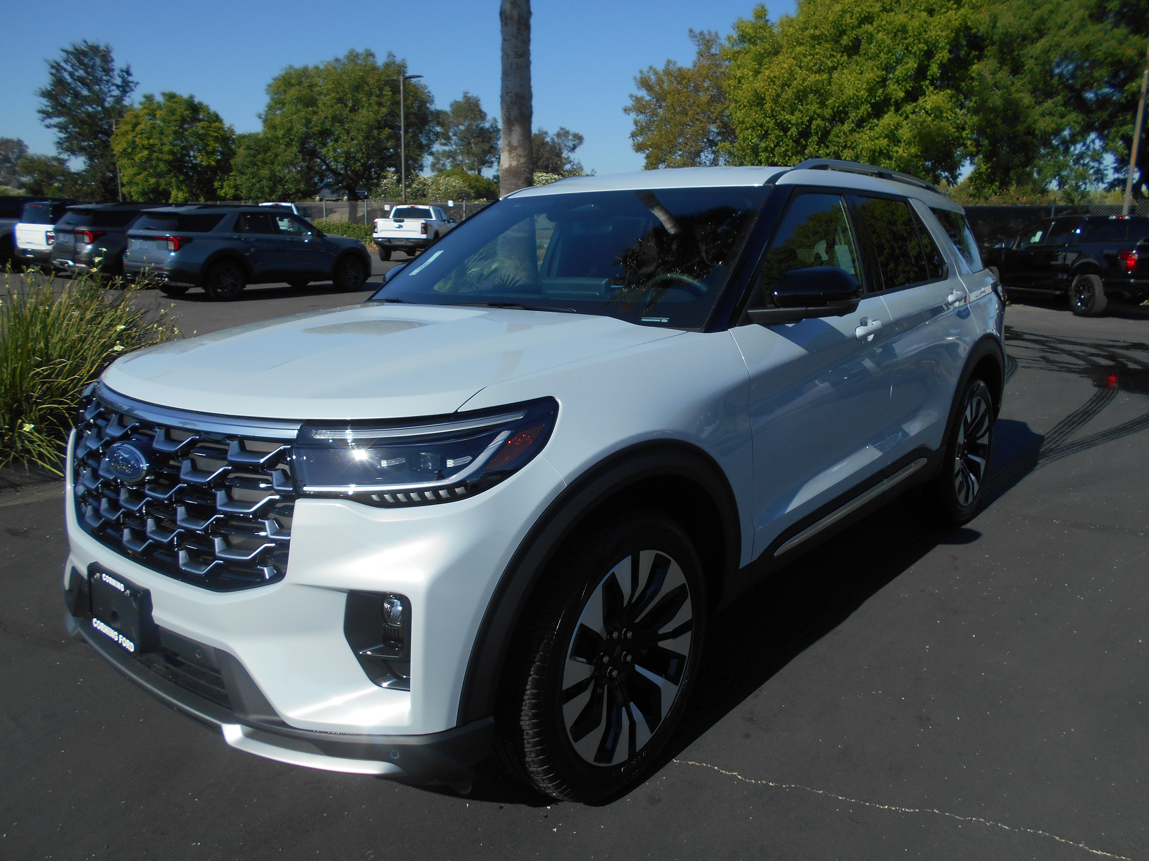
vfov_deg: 53.1
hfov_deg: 67.3
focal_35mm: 26
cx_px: 574
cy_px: 430
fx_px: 863
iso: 80
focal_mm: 4.6
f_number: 3.2
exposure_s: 1/1250
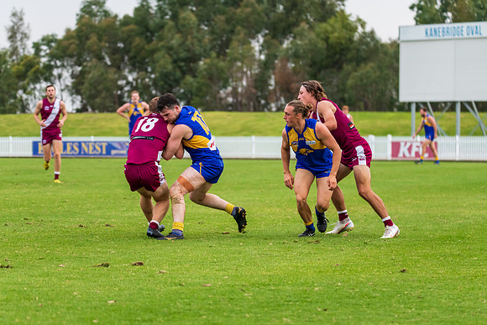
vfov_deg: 7.2
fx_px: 2569
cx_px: 245
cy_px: 163
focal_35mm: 190
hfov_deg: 10.8
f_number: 5.6
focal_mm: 180
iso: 1000
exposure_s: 1/1250
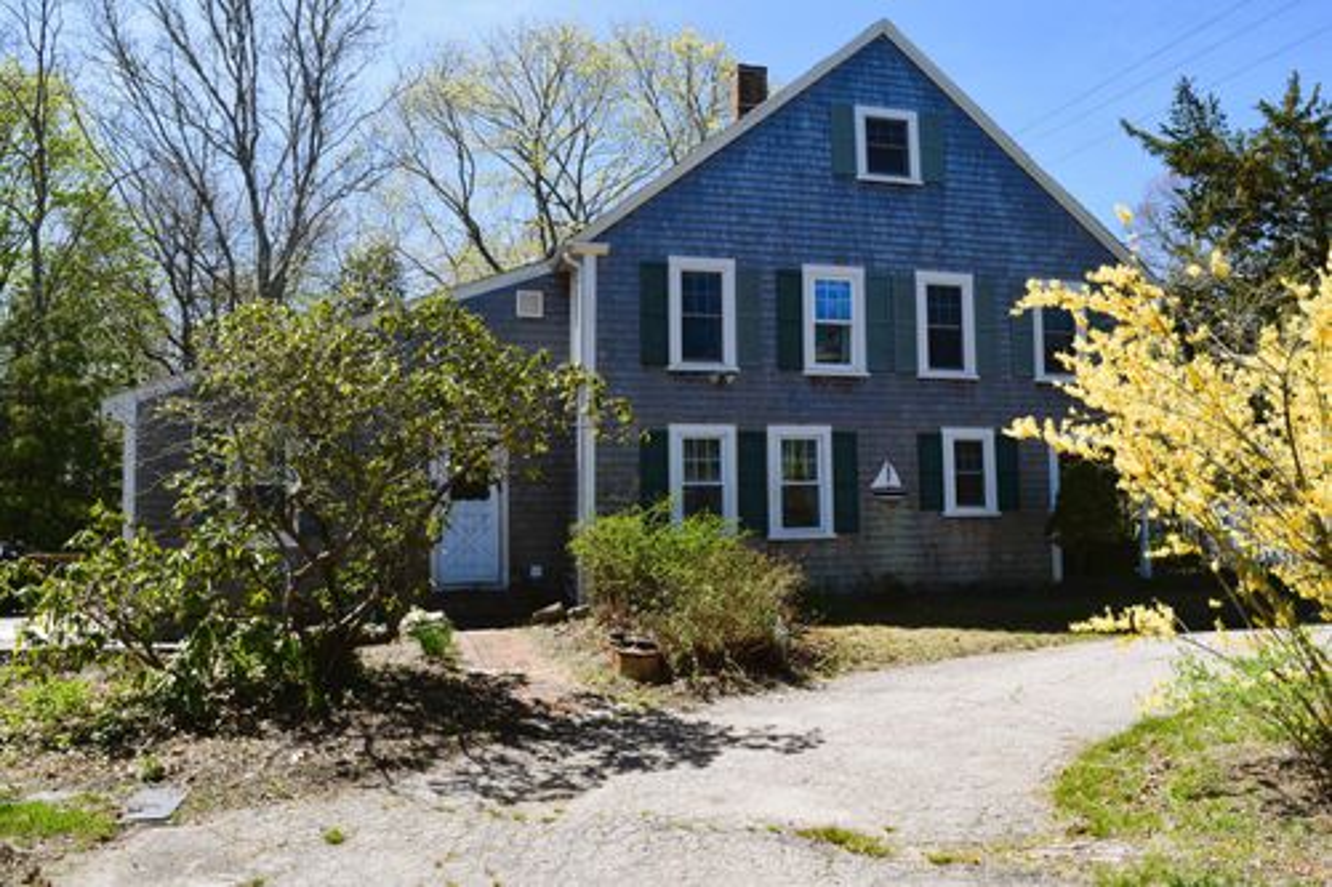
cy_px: 444
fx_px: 999
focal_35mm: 27
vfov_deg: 47.9
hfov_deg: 67.4
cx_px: 666
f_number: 11
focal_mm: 18
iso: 400
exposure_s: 1/500
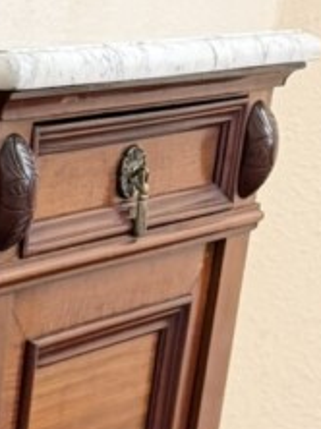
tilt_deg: -23.2
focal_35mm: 130
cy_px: 721
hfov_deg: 9.8
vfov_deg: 13.8
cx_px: -482
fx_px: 1610
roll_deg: +0.0
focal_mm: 6.76
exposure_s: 1/50
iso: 200
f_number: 1.78
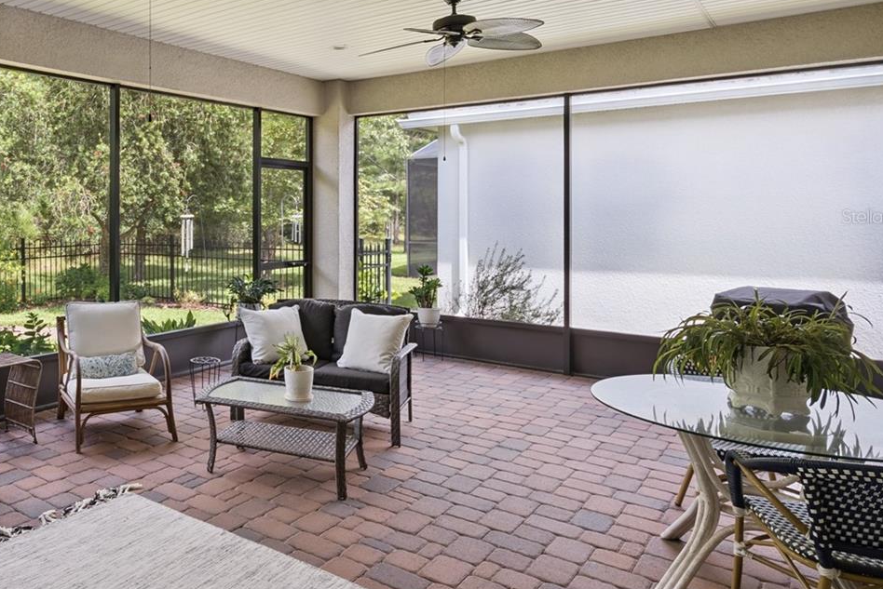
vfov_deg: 47.5
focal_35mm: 27
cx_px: 180
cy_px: 216
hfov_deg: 61.9
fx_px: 663
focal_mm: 16
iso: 320
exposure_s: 1/50
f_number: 9
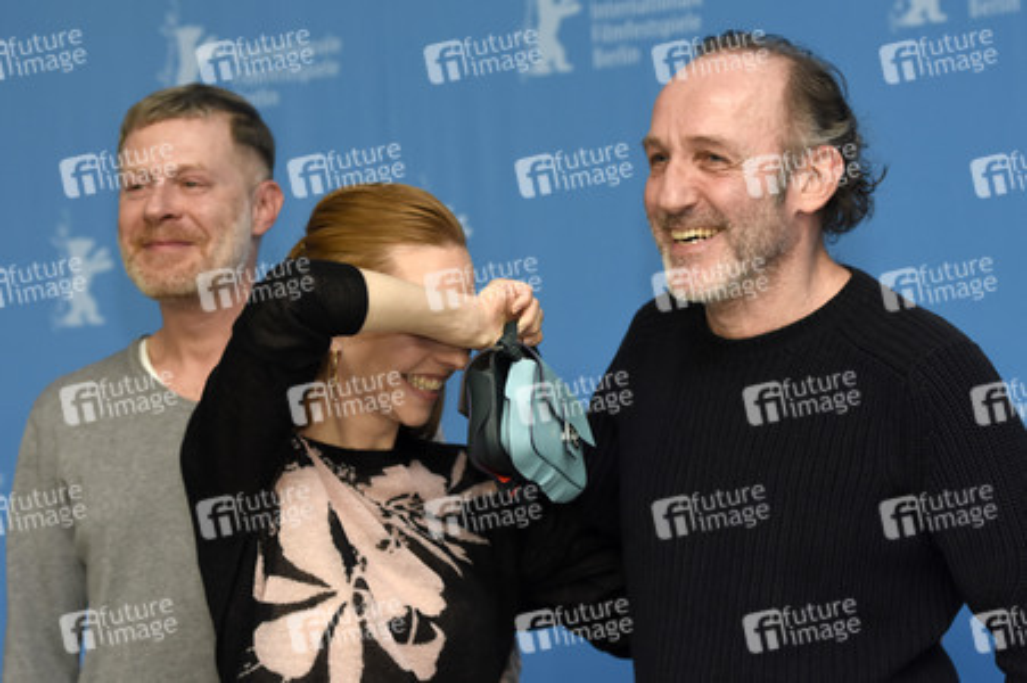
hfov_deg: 16.1
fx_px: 3635
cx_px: 514
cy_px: 342
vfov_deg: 10.7
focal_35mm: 128
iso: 800
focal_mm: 85
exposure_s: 1/320
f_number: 3.2
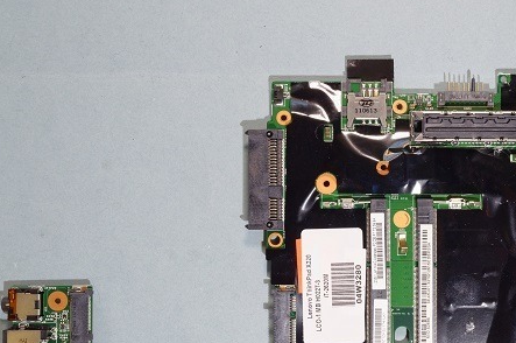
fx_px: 873
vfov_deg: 22.2
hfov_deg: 32.2
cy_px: 189
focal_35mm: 61
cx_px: 396
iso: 100
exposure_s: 1/6
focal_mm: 24
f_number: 8
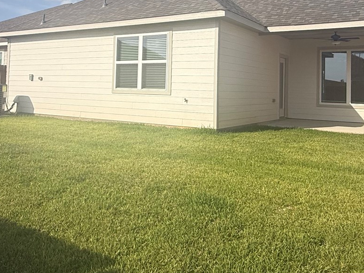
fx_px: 389
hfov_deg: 50.1
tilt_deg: +3.3
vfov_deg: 37.8
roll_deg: -1.7
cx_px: 184
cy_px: 70
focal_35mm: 37
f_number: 2.2
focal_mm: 2.22
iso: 50
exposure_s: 1/3125
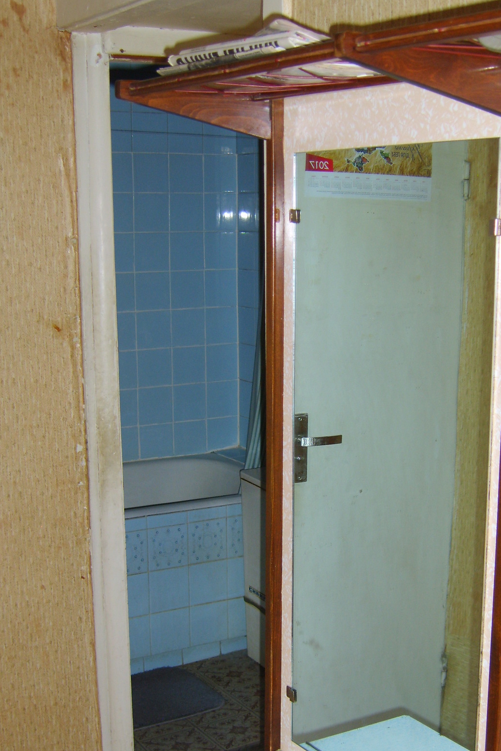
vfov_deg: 38.1
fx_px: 1085
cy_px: 445
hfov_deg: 25.9
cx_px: 306
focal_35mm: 52
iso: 61
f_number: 2.8
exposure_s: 1/30
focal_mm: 7.8
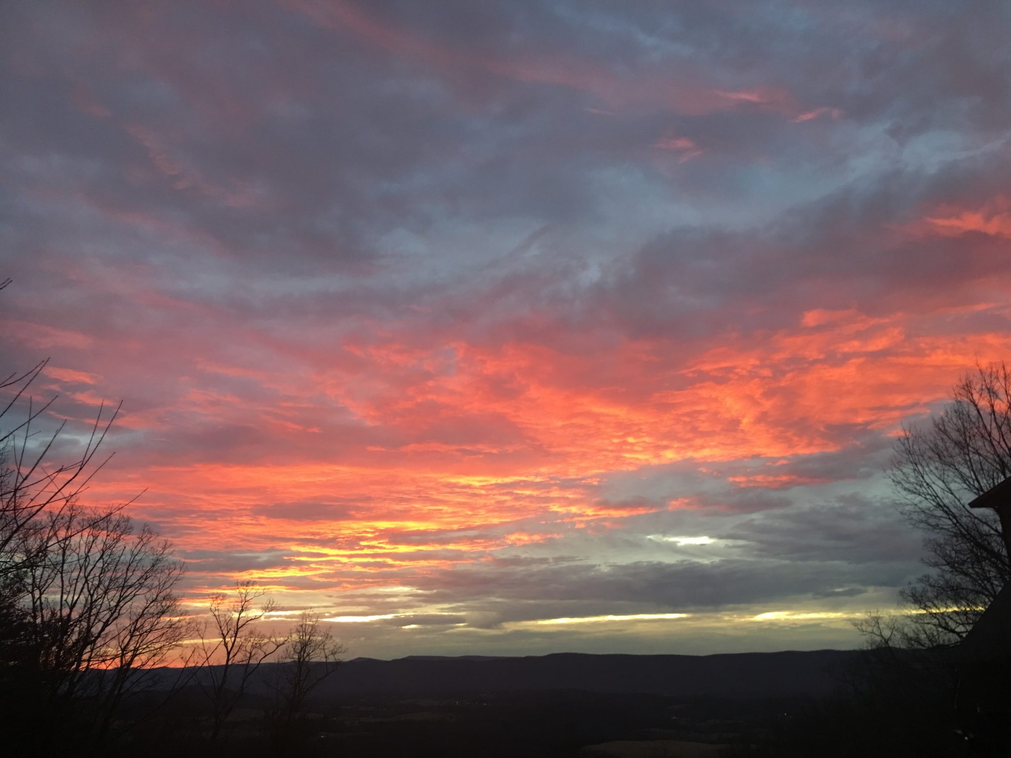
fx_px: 847
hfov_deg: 61.7
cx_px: 506
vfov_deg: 48.2
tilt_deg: +19.3
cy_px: 379
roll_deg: +0.1
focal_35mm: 29
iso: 50
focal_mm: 4.15
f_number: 2.2
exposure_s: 1/15
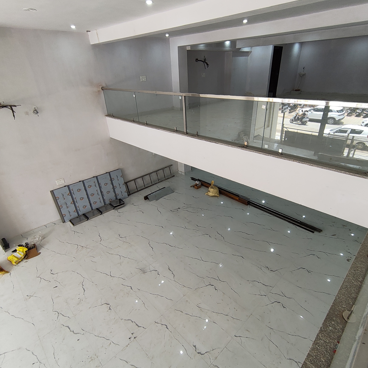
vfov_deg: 80.6
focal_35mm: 18
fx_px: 216
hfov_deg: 80.7
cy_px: 196
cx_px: 187
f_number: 2.2
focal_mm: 1.64
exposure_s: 1/100
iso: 93
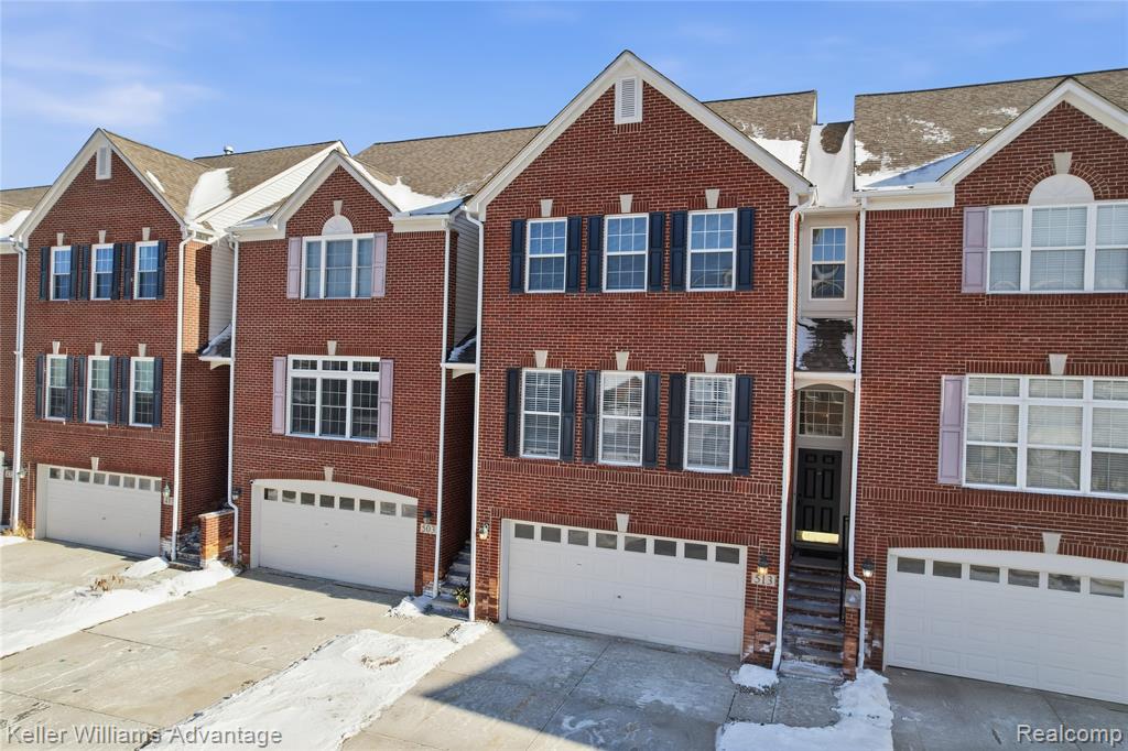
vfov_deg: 57.2
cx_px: 564
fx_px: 689
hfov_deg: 78.6
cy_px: 376
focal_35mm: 22
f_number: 2.8
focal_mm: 8.4
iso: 150
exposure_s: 1/320
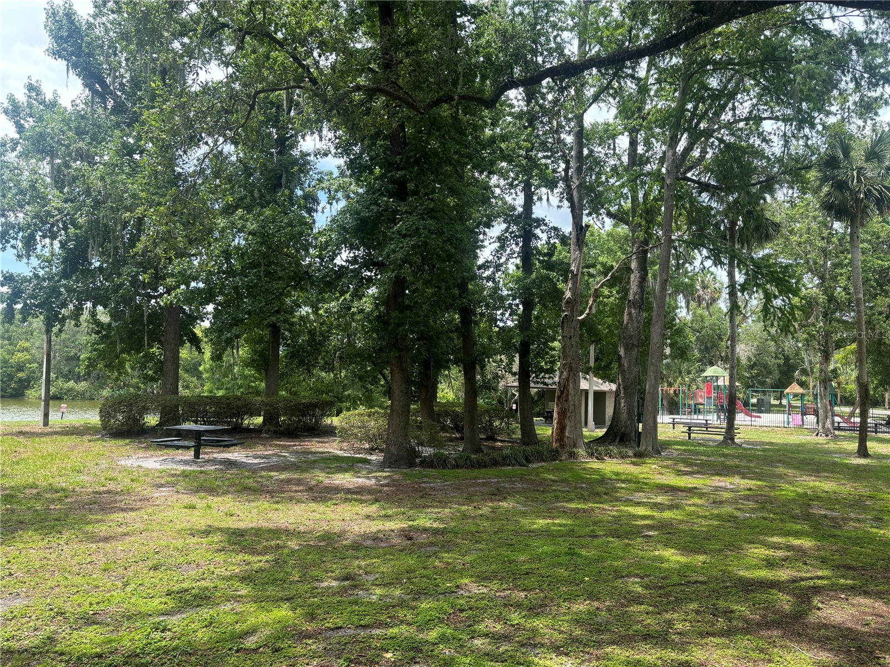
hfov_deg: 67.3
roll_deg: -1.0
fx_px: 668
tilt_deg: +2.7
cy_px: 334
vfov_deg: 53.1
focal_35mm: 26
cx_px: 445
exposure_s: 1/722
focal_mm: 5.96
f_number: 1.6
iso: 50
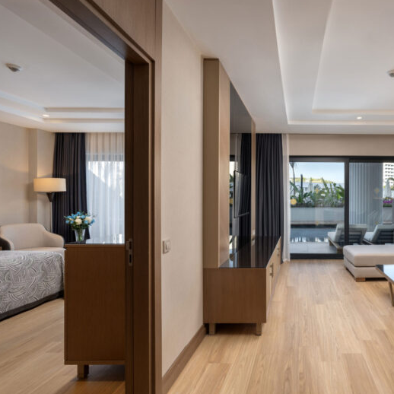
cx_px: 300
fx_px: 270
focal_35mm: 21
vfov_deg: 72.1
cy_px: 199
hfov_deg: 67.2
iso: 50
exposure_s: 1/10
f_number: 8
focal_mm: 16
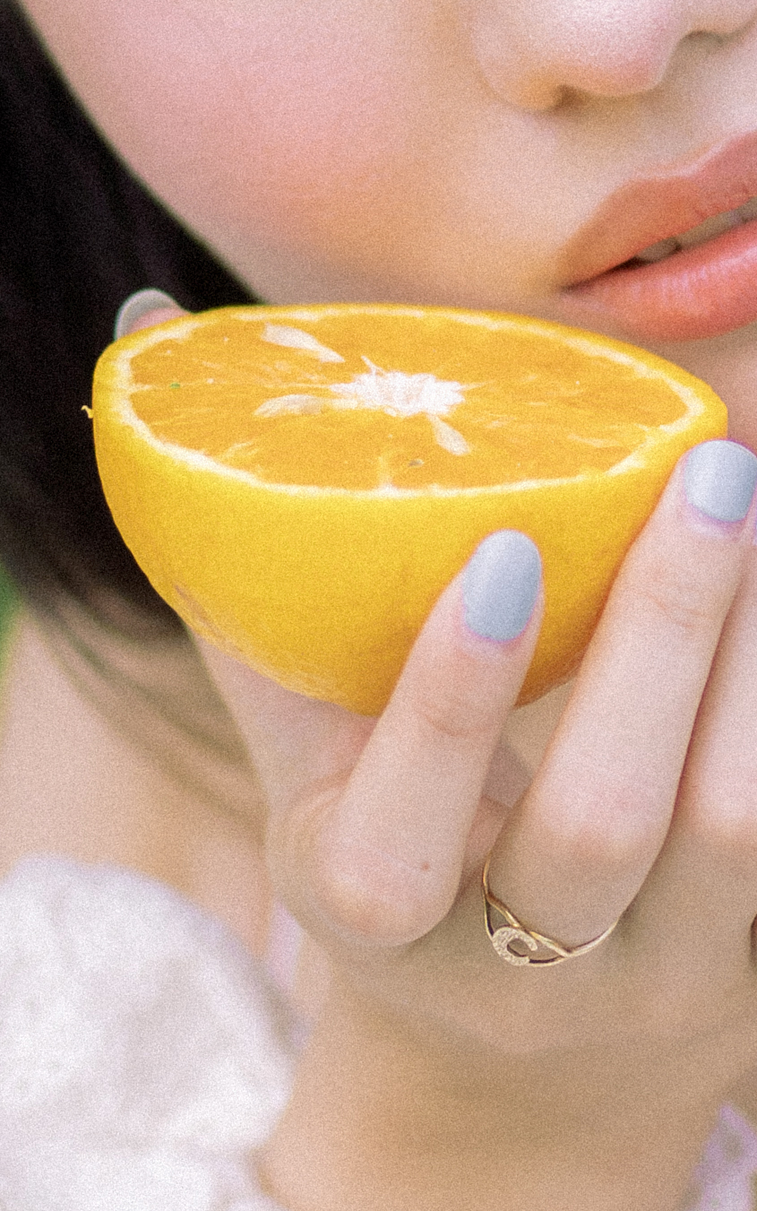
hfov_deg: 3.5
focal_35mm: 377
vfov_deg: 5.6
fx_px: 12438
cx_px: 667
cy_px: 194
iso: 400
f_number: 1.8
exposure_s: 1/640
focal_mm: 85
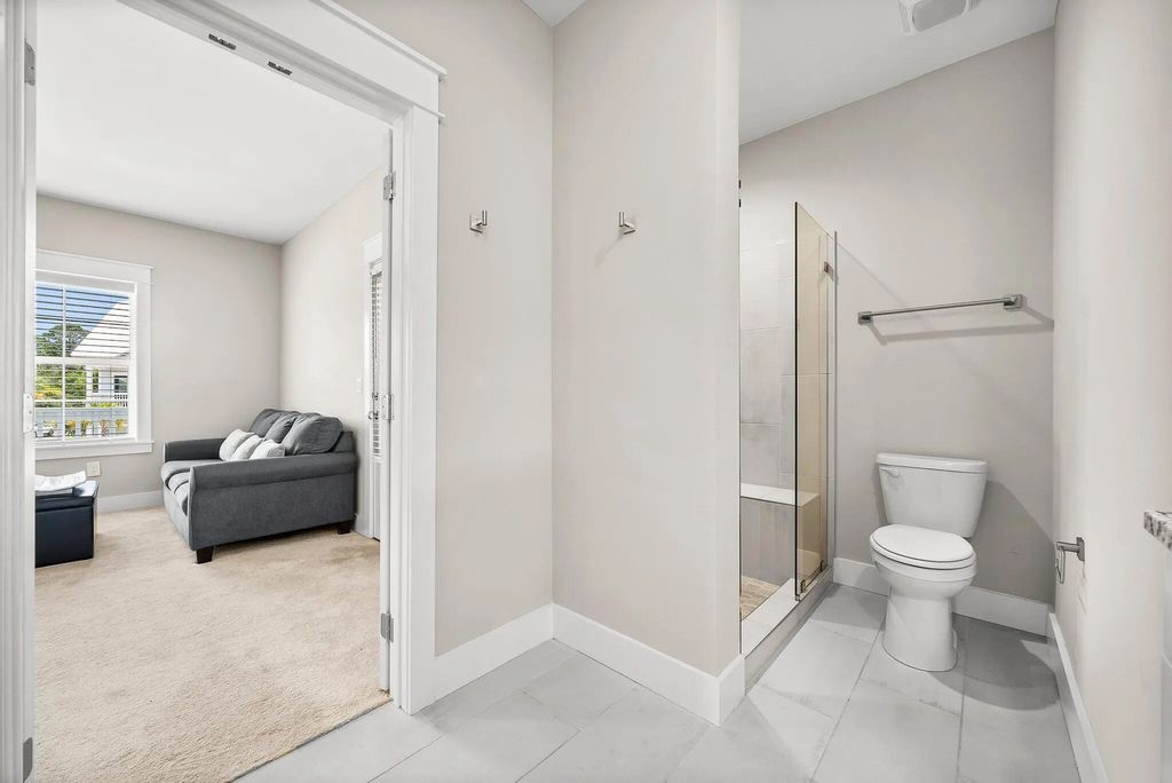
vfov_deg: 85.5
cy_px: 392
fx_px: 423
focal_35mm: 13
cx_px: 586
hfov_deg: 108.3
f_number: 9
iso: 400
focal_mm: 13
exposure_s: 1.3
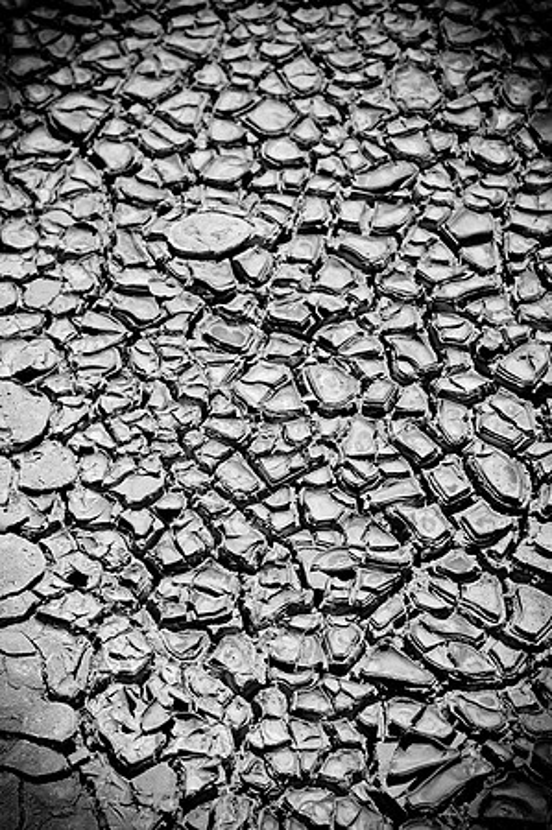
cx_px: 276
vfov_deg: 24.6
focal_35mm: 82
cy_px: 415
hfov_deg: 16.5
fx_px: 1902
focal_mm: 55
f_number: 5.6
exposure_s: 1/1250
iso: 400
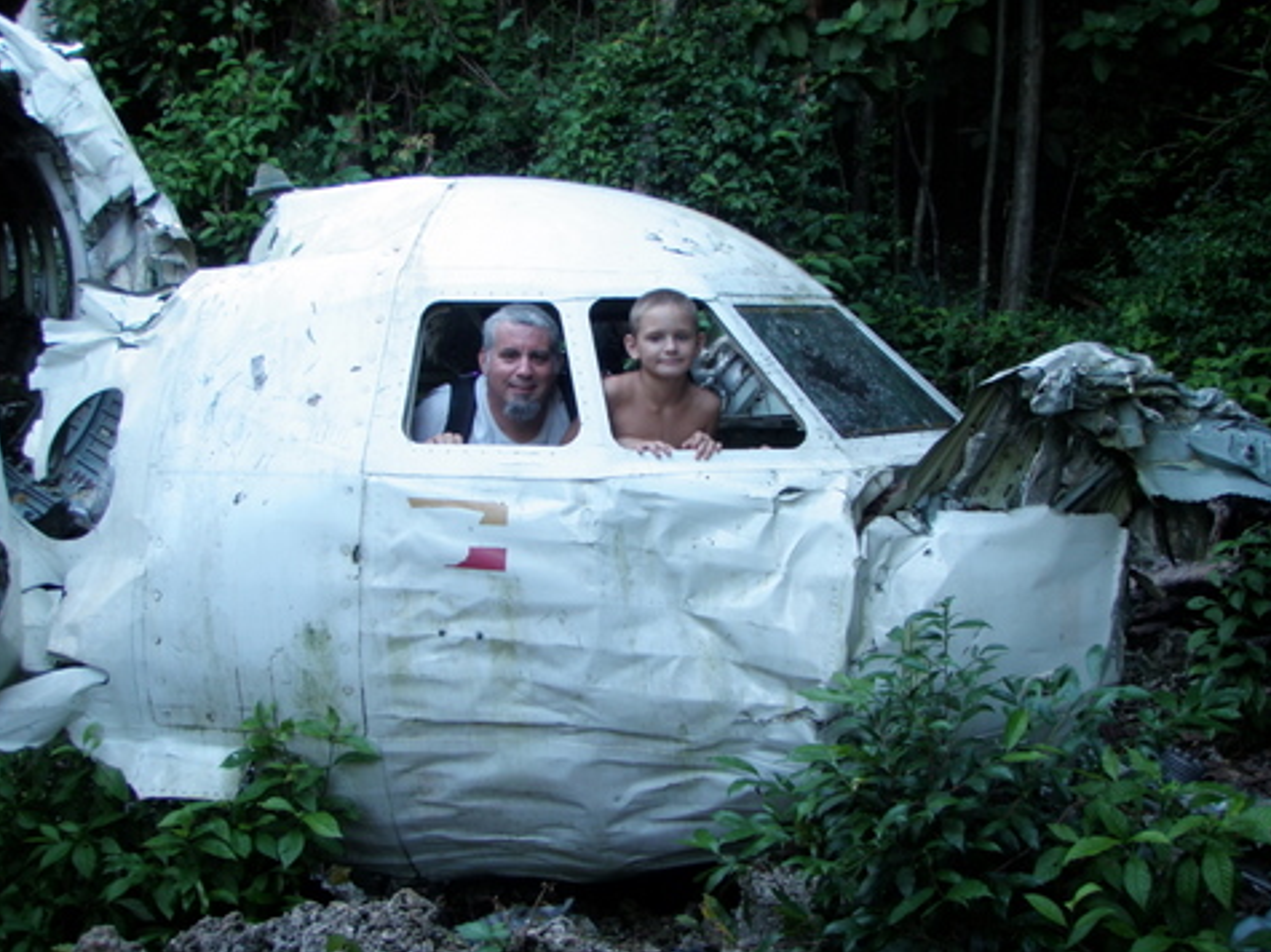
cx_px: 650
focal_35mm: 40
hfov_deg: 46.8
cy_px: 453
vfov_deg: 35.9
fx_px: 1468
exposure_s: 1/30
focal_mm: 6.7
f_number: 3.5
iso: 125
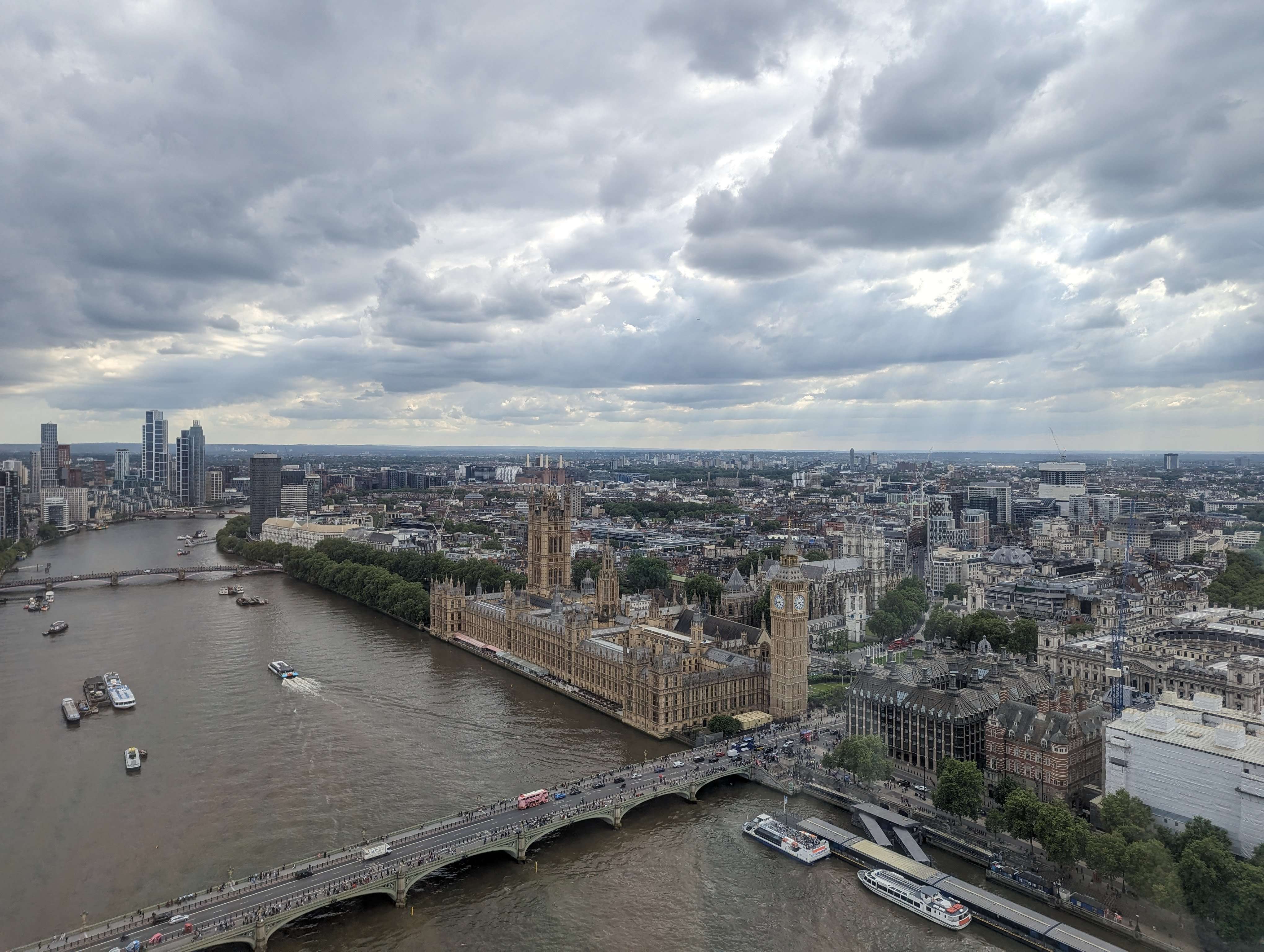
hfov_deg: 71.5
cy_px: 476
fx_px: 878
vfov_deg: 56.9
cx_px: 632
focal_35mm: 24
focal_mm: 6.81
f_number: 1.85
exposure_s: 1/1572
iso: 45
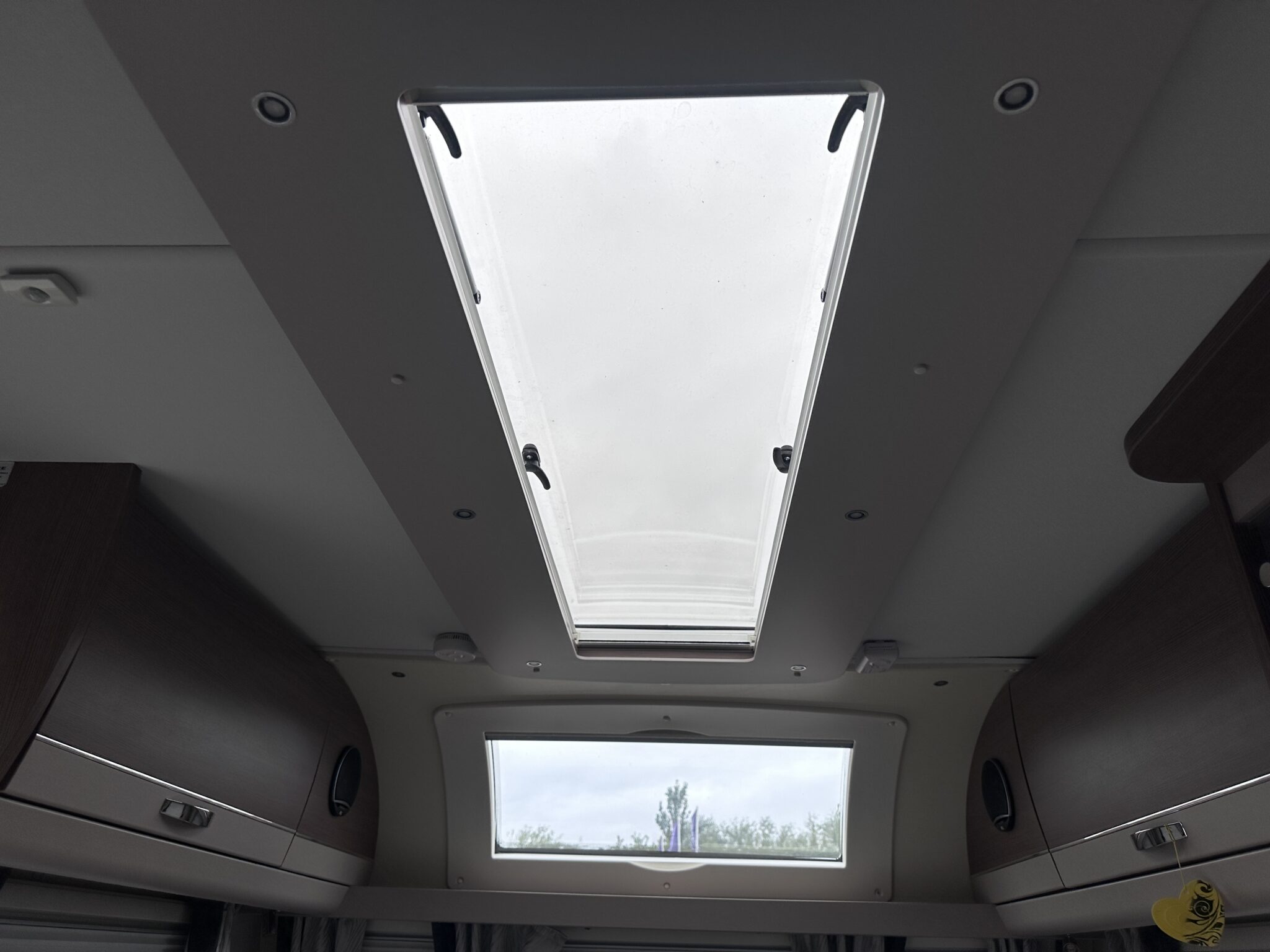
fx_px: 881
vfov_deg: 56.8
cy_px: 476
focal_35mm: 24
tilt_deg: +27.9
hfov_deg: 71.6
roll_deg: -1.6
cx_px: 635
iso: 80
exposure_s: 1/611
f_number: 1.78
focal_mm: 6.86
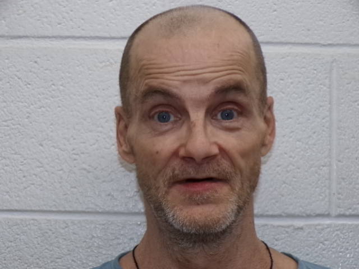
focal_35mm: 86
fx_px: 892
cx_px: 180
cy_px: 134
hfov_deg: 22.8
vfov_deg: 17.2
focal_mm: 15.4
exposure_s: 1/60
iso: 200
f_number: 4
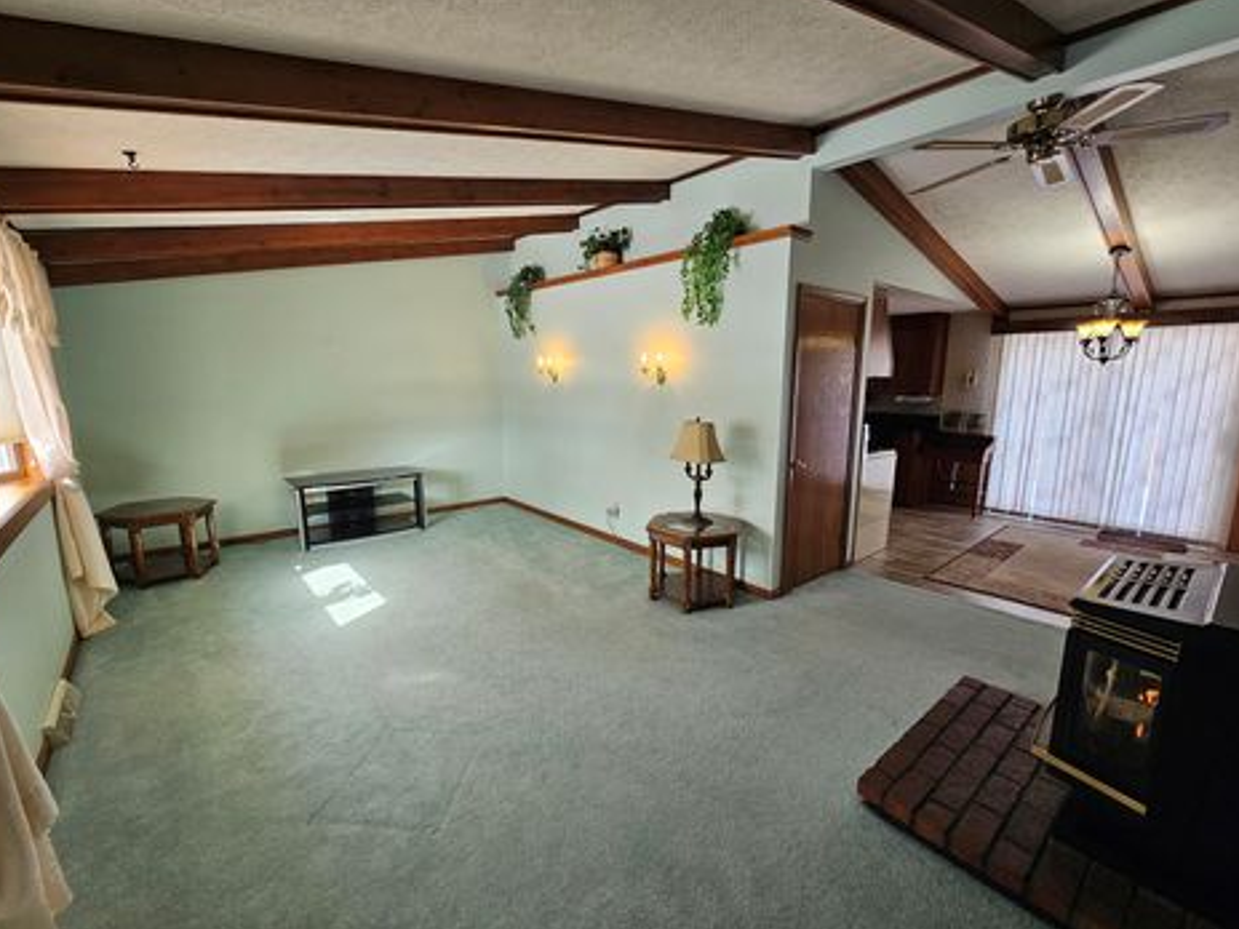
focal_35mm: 14
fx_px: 501
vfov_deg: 85.7
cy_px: 469
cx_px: 633
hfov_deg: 102.0
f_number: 2.2
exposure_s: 1/60
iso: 64
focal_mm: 2.2
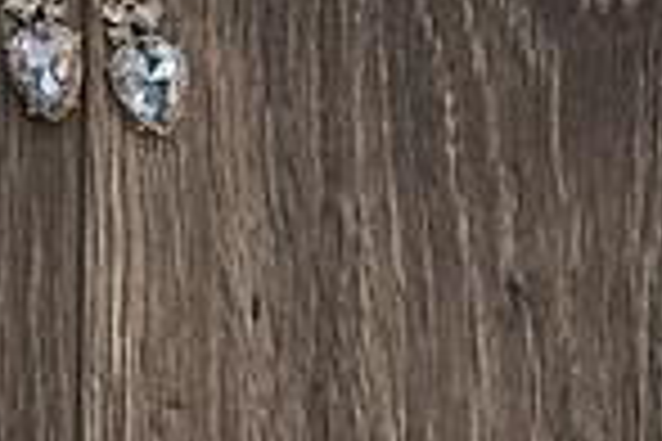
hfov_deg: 9.5
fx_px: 3806
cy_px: -139
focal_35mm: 207
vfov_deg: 6.6
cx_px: -446
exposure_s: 1/80
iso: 800
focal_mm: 50
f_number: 4
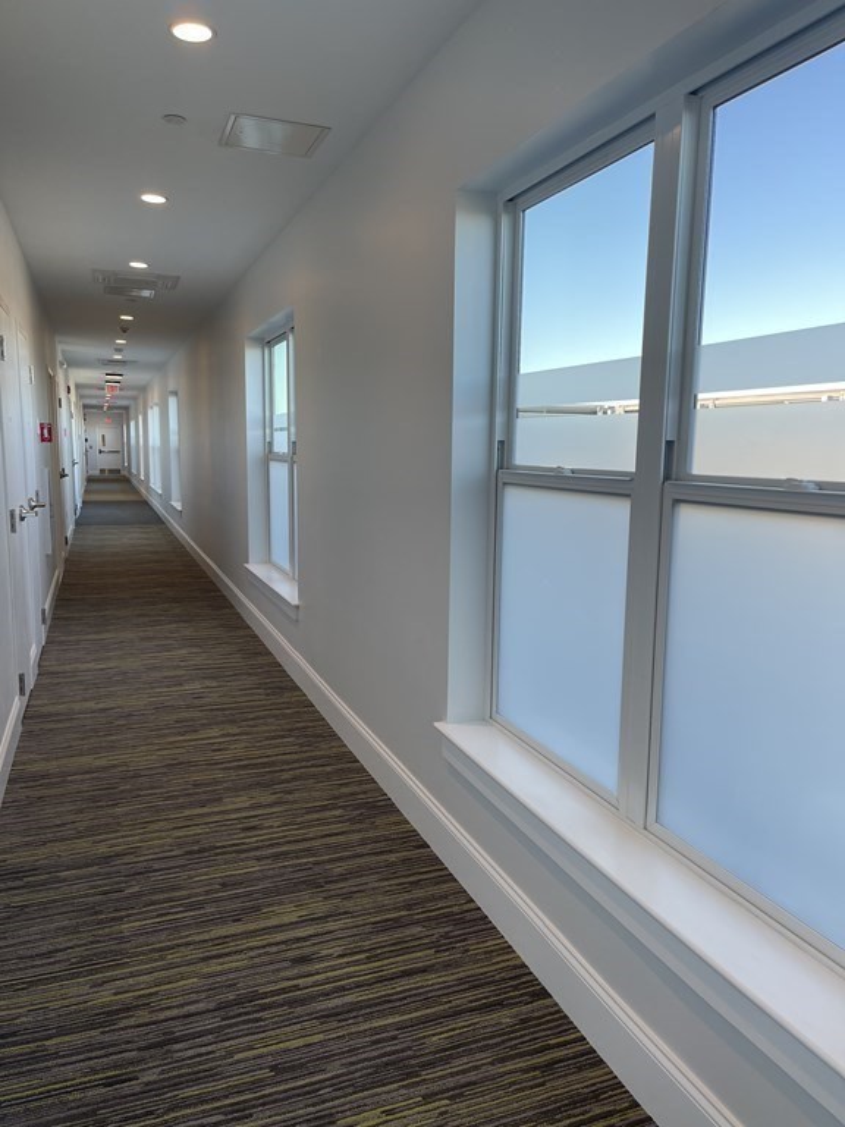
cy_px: 564
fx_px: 846
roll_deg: -0.4
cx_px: 422
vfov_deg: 67.3
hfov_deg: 53.1
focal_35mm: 26
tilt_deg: -9.7
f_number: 1.6
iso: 32
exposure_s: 1/194
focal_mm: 5.1
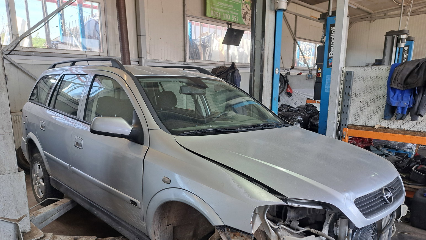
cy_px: 148
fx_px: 305
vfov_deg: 42.6
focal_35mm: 27
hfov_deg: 69.8
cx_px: 216
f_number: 1.8
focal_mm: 5.23
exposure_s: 1/100
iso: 50
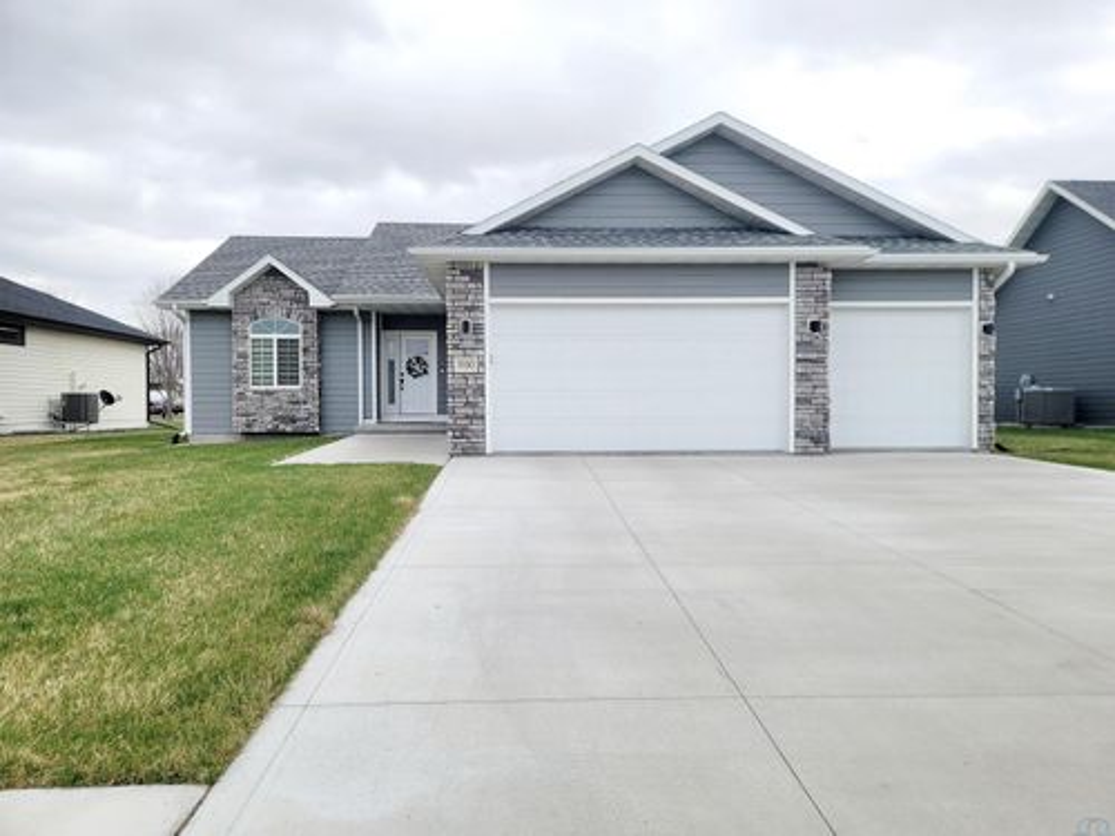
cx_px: 558
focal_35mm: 25
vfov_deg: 54.9
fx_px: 805
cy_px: 418
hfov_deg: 69.4
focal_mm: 7
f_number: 1.8
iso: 20
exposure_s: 1/500
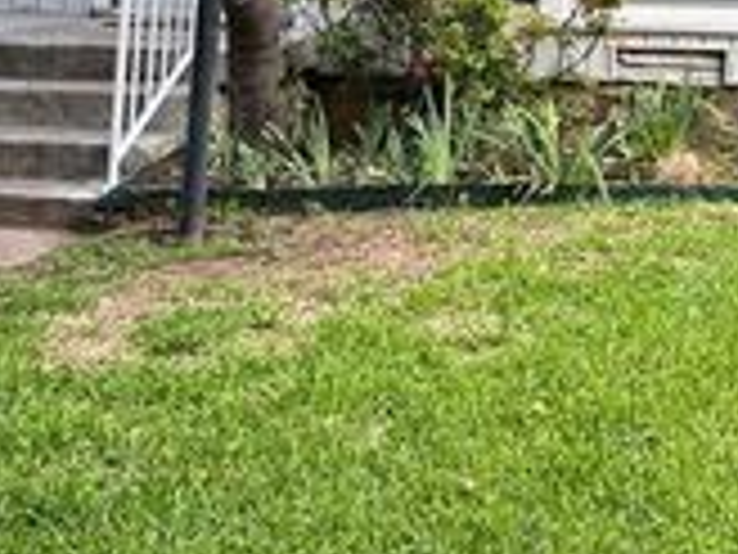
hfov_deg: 19.7
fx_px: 2004
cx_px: 860
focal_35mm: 94
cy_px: -336
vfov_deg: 14.4
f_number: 1.5
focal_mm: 5.7
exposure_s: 1/513
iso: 50
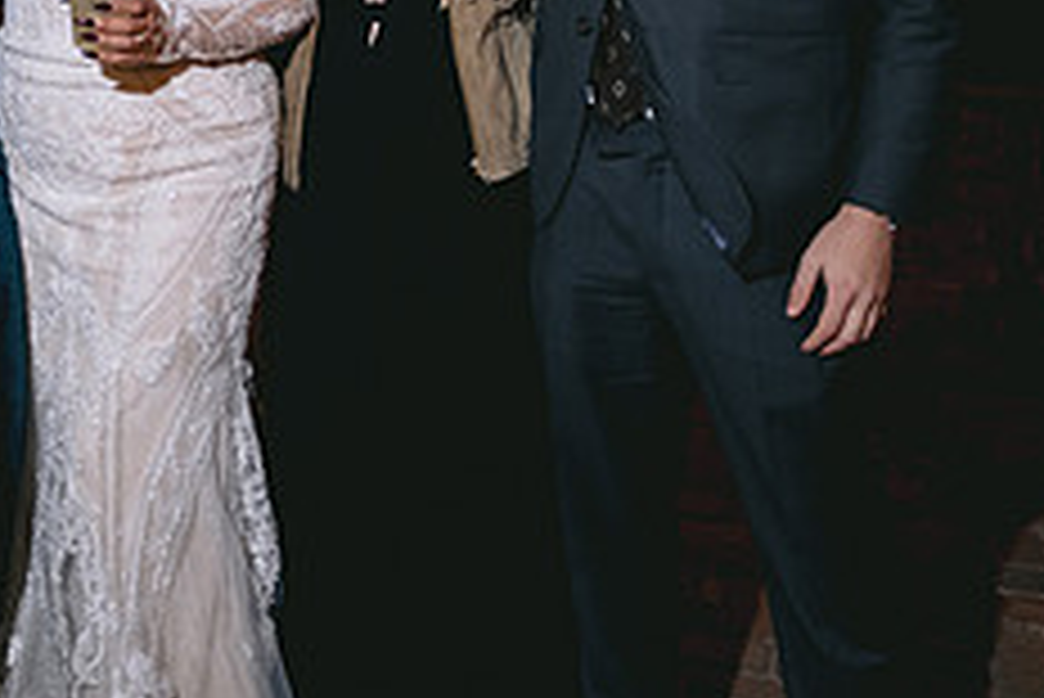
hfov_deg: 28.0
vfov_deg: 19.1
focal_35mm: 70
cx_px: 148
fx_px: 2031
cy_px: 38
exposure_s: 1/60
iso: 1000
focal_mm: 28
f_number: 2.8
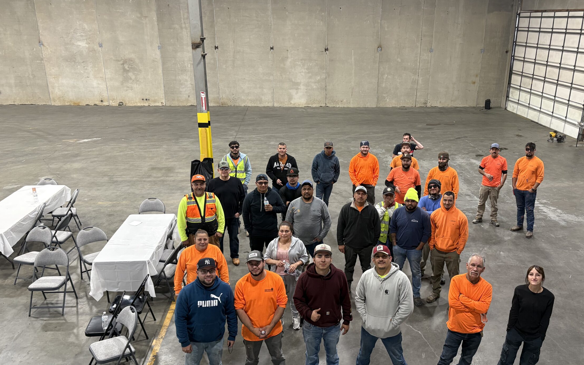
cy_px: 206
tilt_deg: -19.6
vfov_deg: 39.4
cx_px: 338
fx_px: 509
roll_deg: -0.5
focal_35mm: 32
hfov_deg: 59.4
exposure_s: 1/60
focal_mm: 5.96
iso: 200
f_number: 1.6
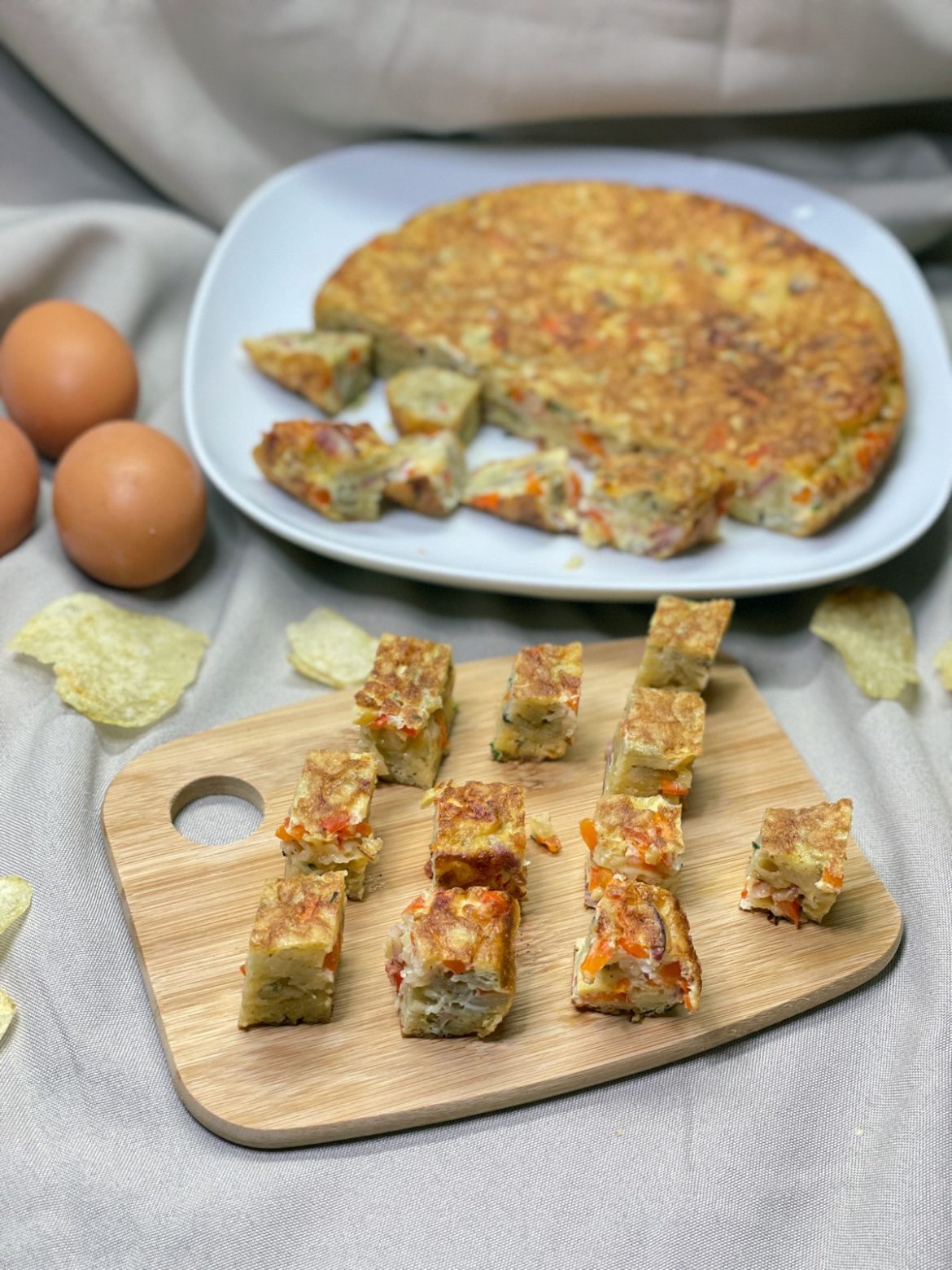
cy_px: 635
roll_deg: -3.3
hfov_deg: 28.0
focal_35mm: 52
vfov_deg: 36.8
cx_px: 476
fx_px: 1907
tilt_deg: -41.4
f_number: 2
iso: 250
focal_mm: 6
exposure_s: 1/100
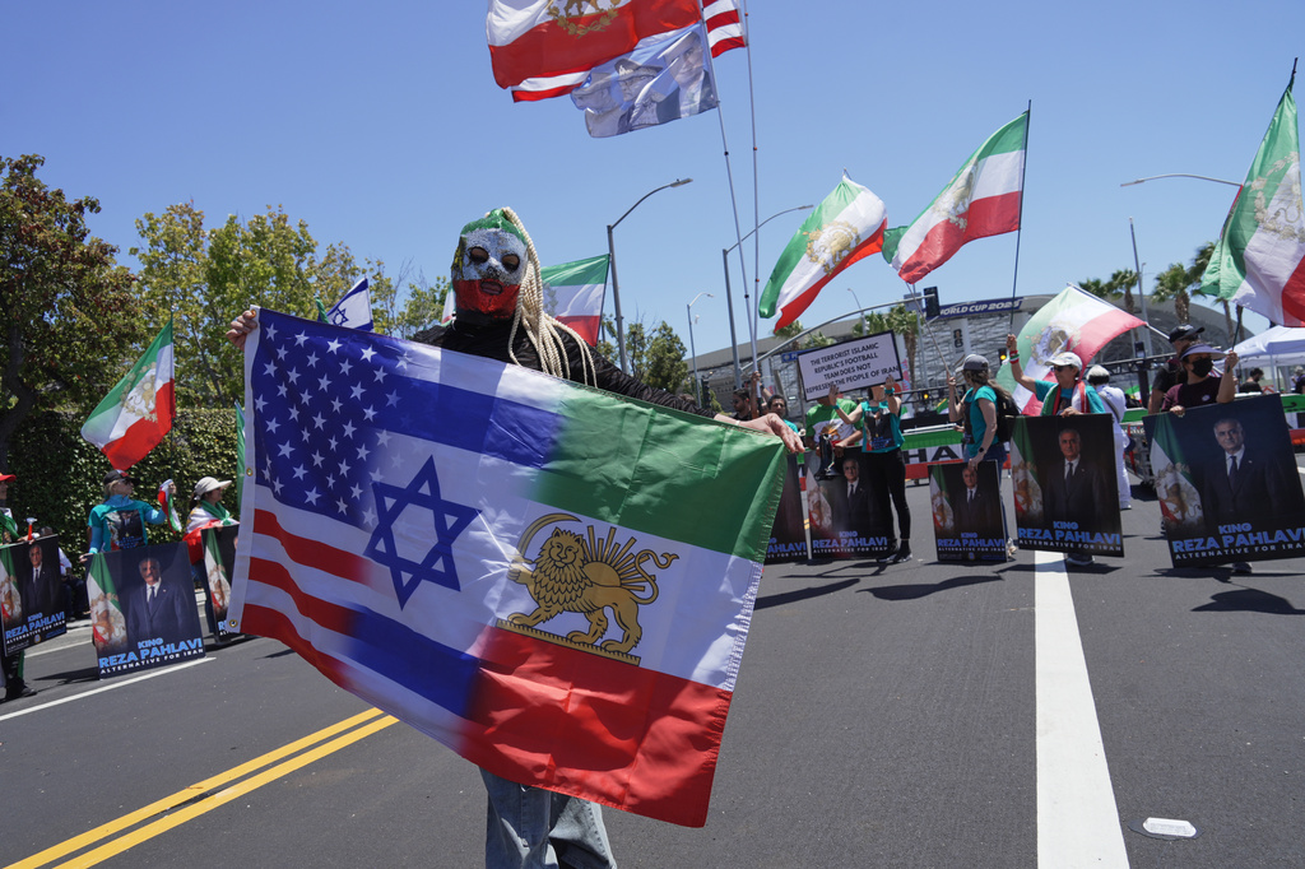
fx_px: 870
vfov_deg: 53.1
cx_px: 652
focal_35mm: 24
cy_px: 434
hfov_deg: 73.8
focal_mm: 24
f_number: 6.3
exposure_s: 1/640
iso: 125
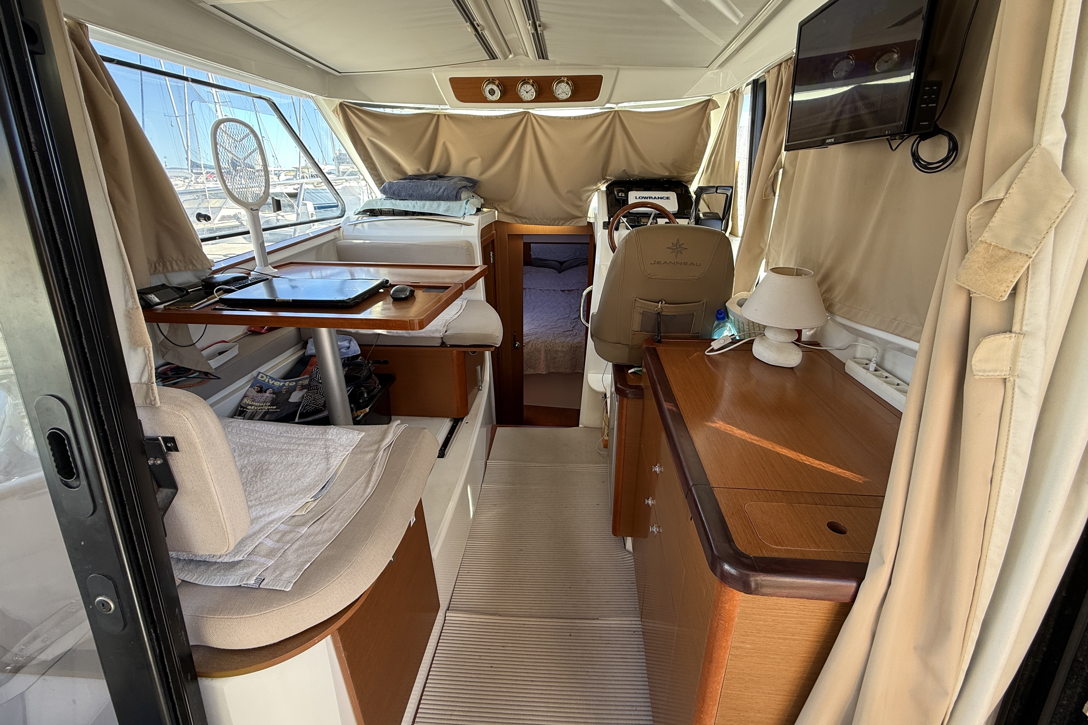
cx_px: 553
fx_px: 453
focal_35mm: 15
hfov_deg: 100.4
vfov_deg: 77.2
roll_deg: +0.6
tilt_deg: -20.9
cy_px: 342
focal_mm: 2.22
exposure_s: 1/110
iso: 64
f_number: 2.2
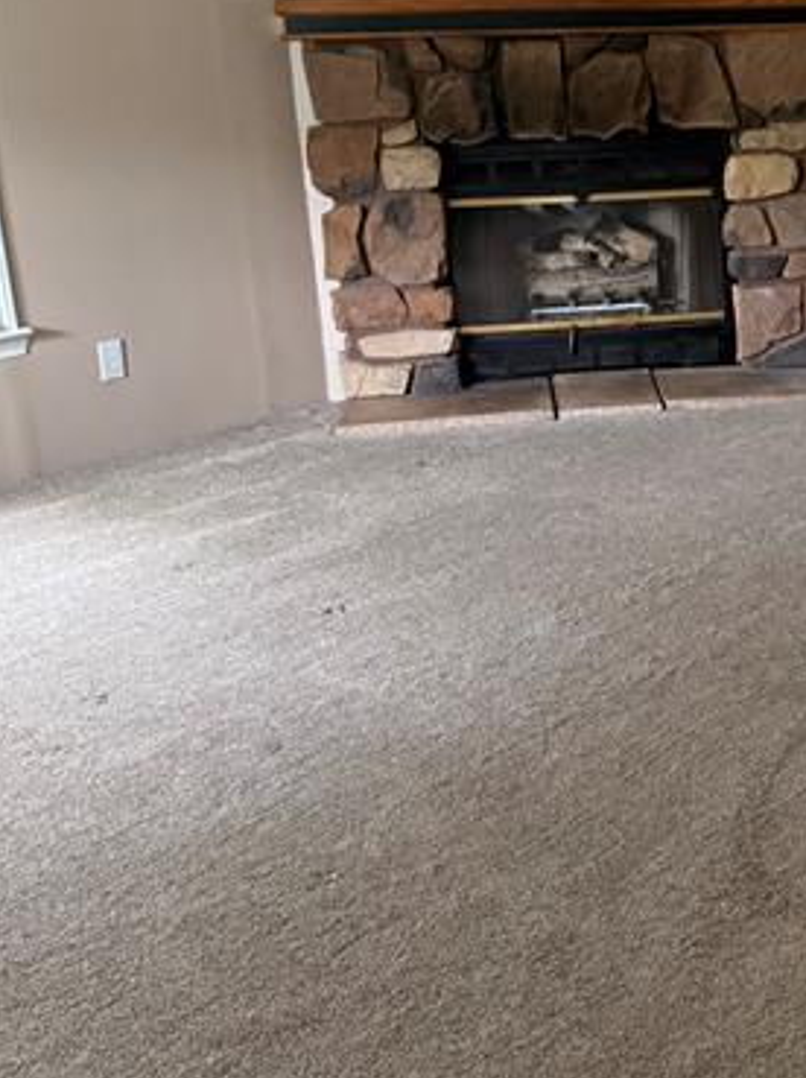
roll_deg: +1.3
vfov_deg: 38.1
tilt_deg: -15.1
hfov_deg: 27.2
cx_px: 835
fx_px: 1555
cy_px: 447
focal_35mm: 50
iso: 800
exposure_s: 1/60
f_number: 1.78
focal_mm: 6.76
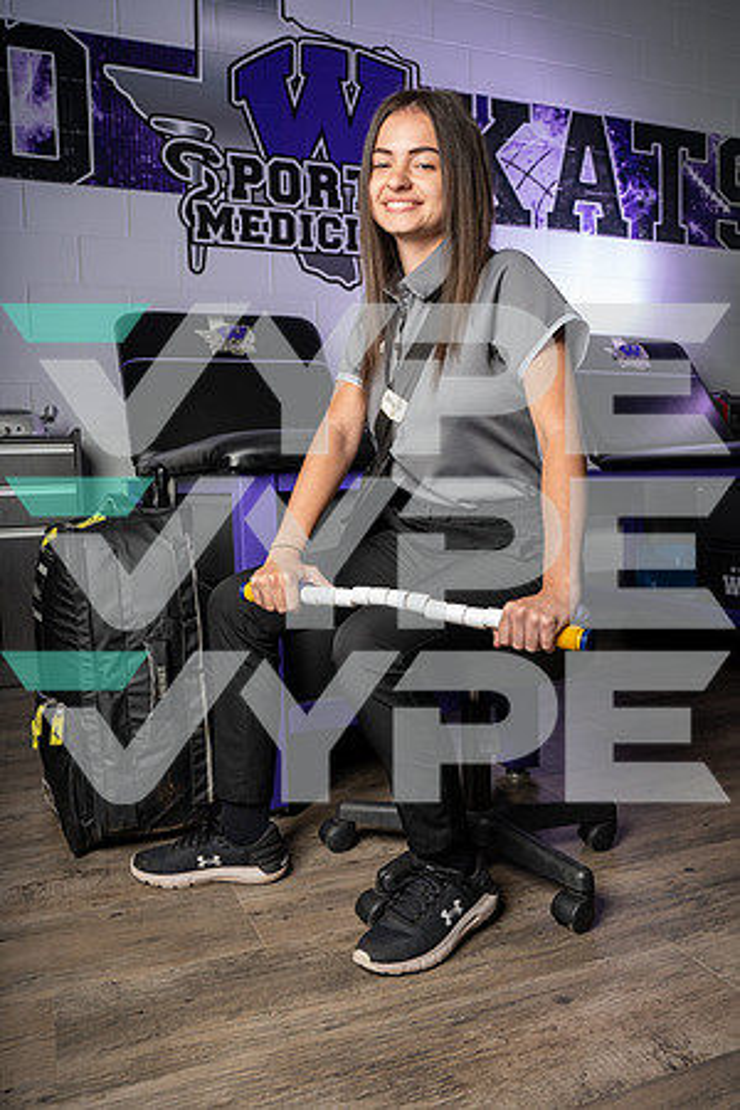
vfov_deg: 63.7
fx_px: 894
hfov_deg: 45.0
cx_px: 370
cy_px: 555
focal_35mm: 29
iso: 250
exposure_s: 1/250
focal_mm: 29
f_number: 7.1
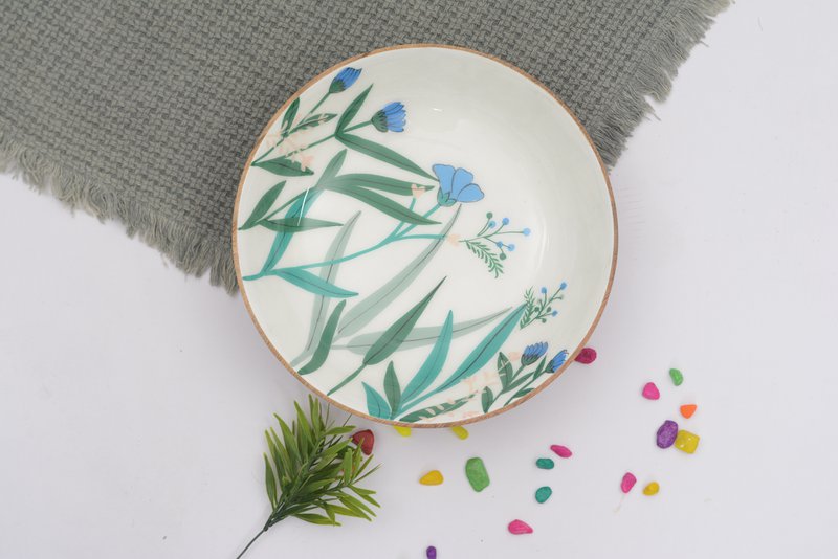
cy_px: 280
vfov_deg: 18.9
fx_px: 1677
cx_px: 419
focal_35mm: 72
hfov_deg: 28.1
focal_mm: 48
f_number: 8
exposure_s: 1/100
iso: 100
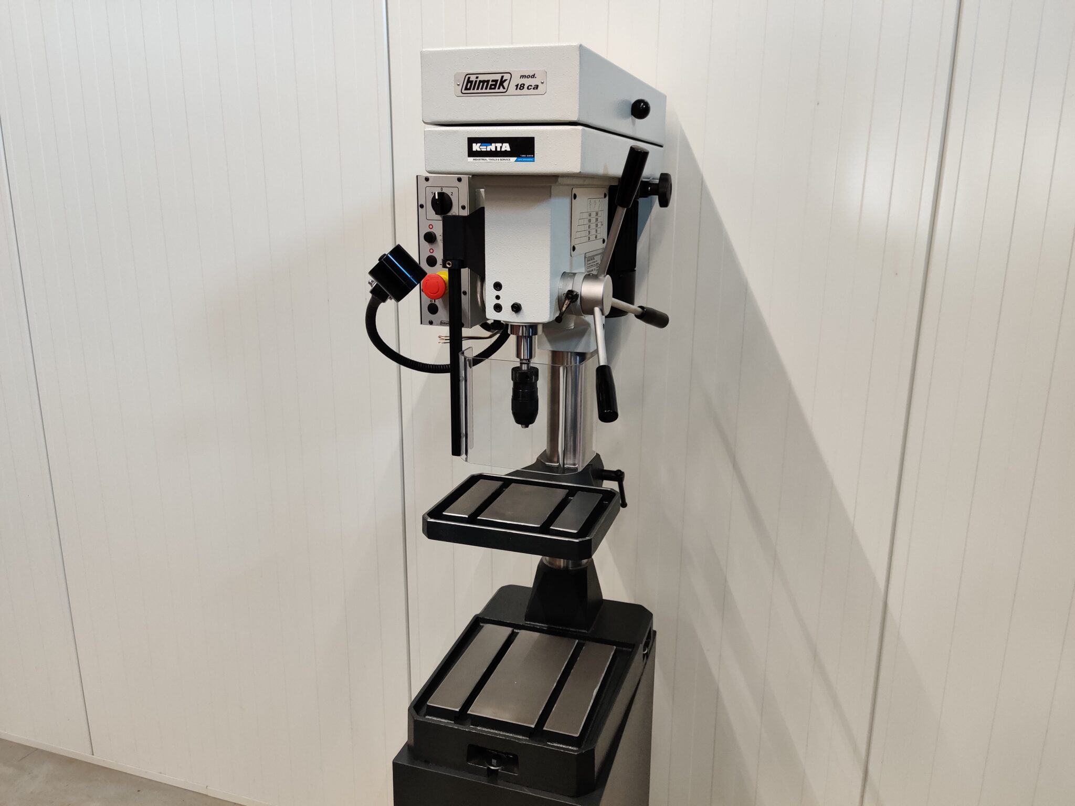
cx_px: 538
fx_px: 838
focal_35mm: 27
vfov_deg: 51.4
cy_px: 403
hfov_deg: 65.3
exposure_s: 1/50
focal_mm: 4.75
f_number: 1.65
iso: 640
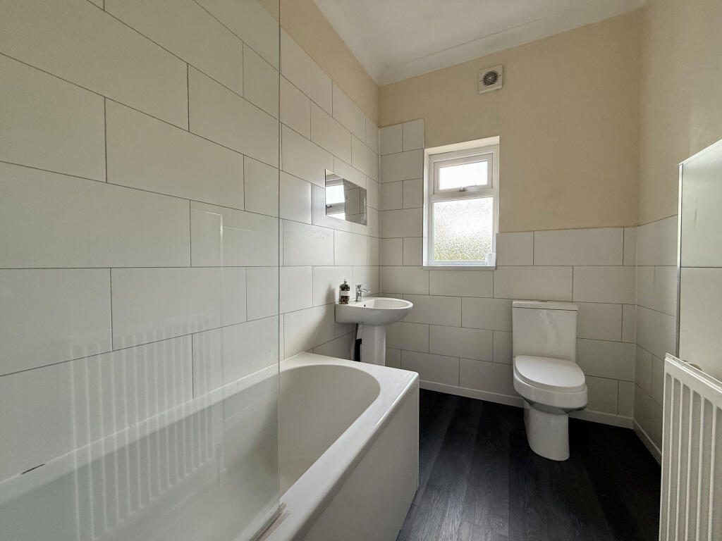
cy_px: 270
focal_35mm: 14
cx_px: 361
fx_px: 292
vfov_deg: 85.7
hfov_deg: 102.1
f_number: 2.2
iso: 125
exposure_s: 1/99
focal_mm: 2.22
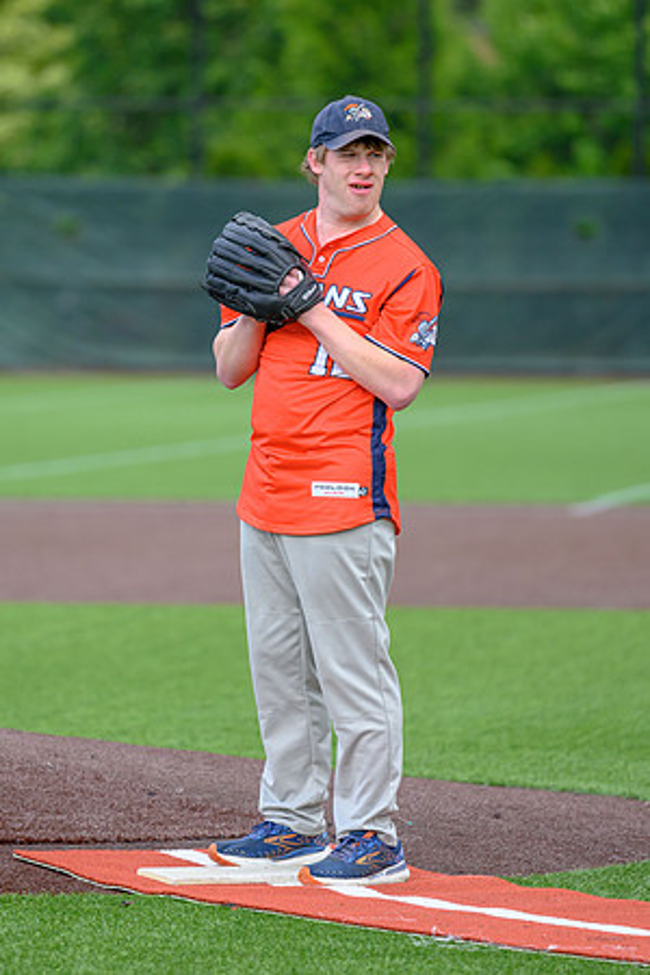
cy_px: 479
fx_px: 8399
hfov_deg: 4.4
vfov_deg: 6.6
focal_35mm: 310
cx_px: 229
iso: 400
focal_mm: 185
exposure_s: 1/2000
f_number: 2.8
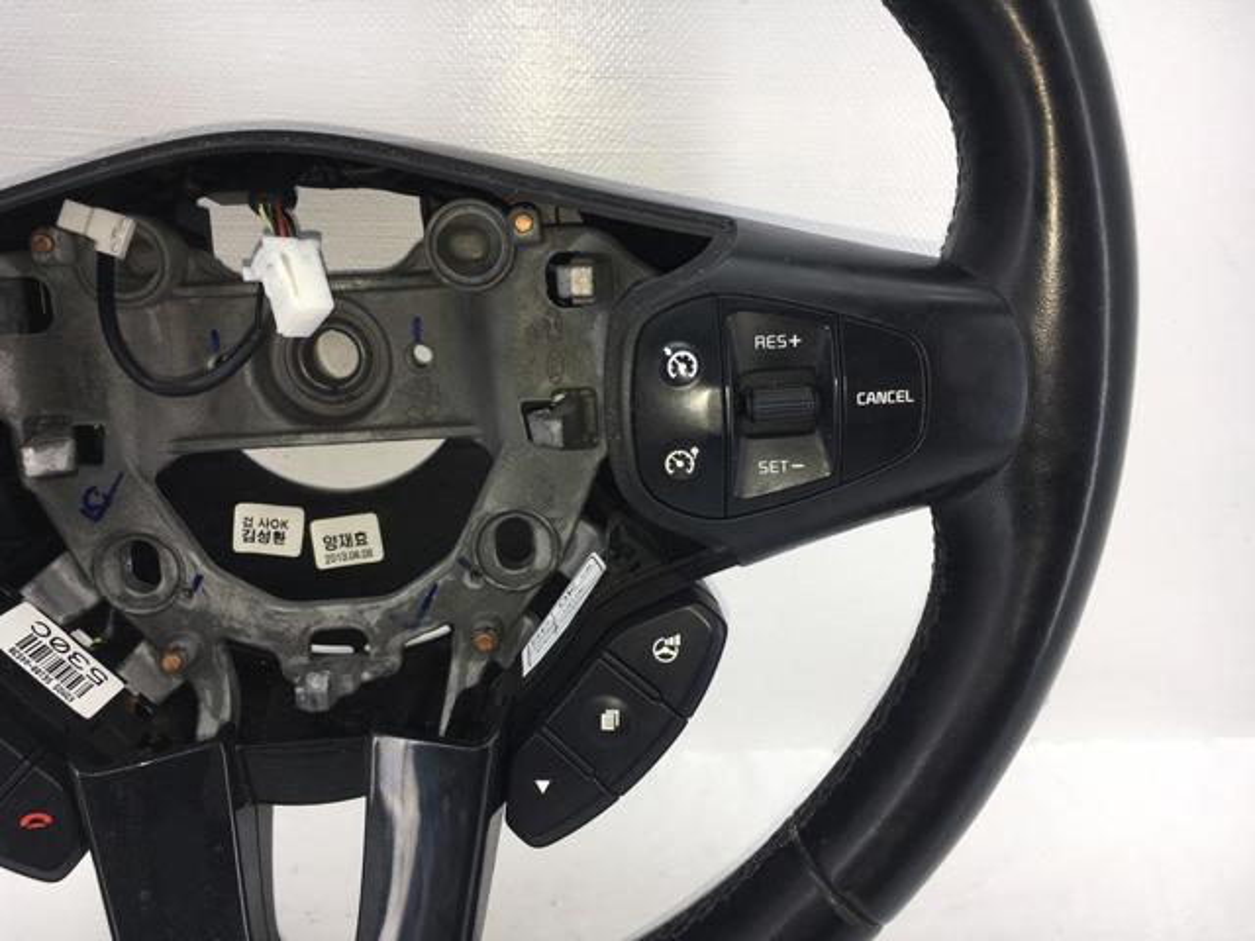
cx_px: 628
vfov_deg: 48.2
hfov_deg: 61.7
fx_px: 1051
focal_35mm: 29
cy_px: 470
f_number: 2.2
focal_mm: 4.15
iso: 25
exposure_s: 1/168
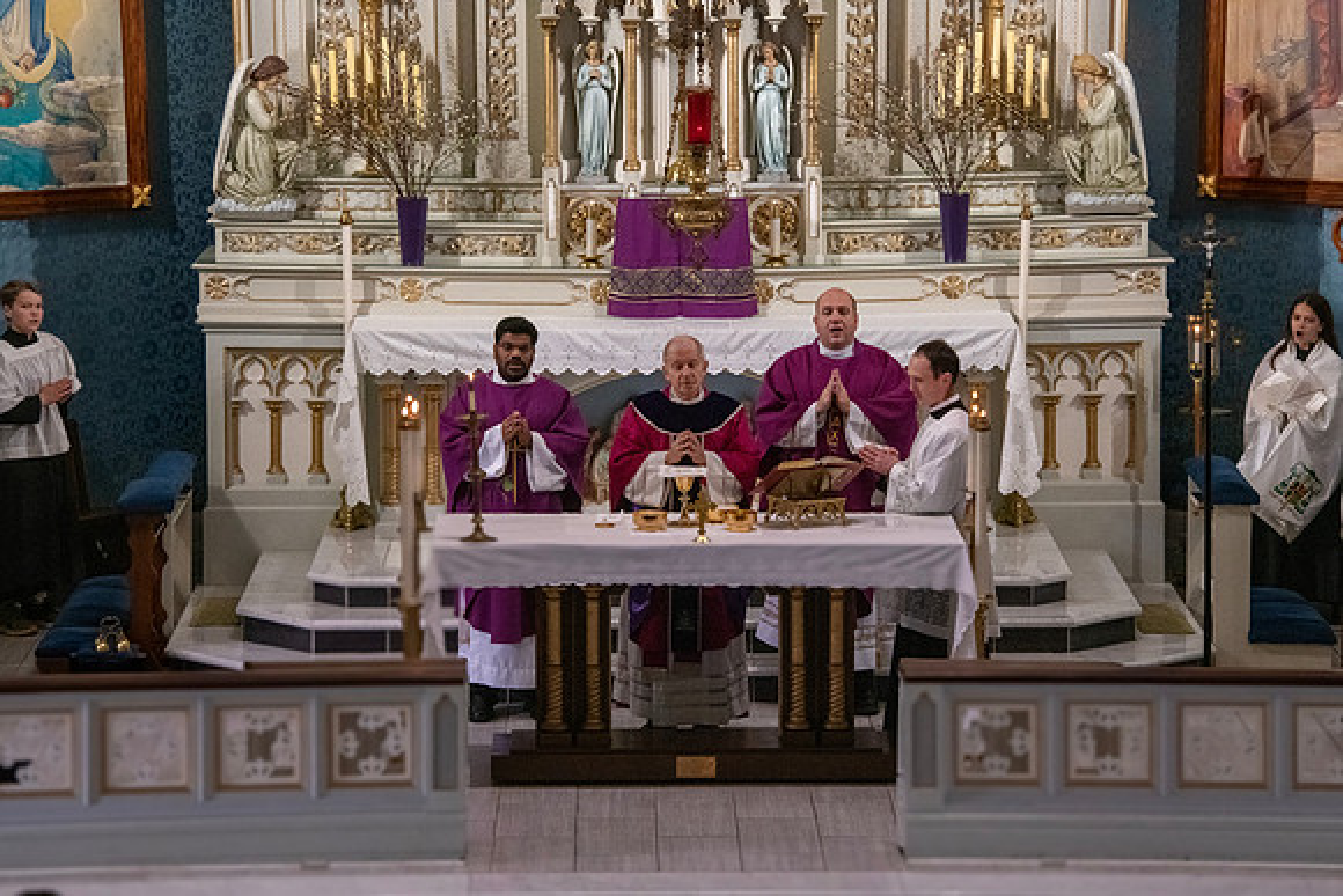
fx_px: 5232
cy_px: 448
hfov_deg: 14.6
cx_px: 672
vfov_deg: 9.8
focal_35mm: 140
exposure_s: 1/80
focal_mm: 135
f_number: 14
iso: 4000
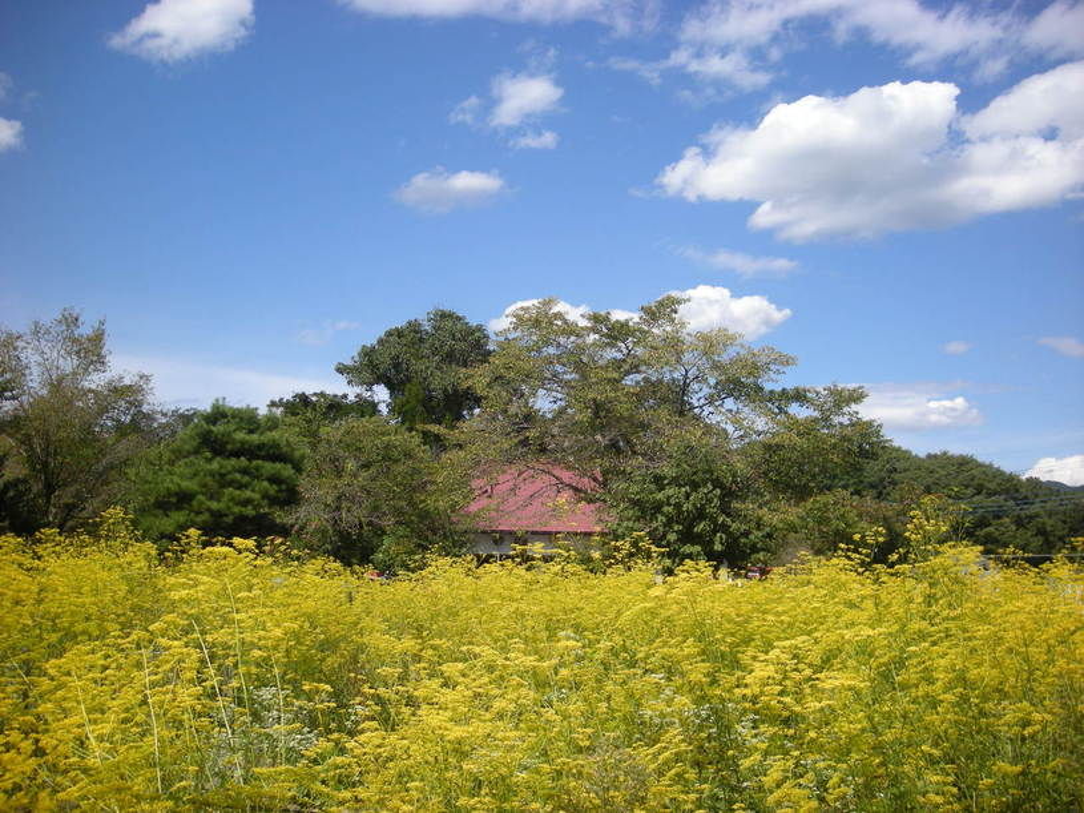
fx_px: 1096
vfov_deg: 40.7
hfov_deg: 52.6
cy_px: 406
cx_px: 542
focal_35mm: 35
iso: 64
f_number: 5.7
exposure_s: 1/292
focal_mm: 5.7
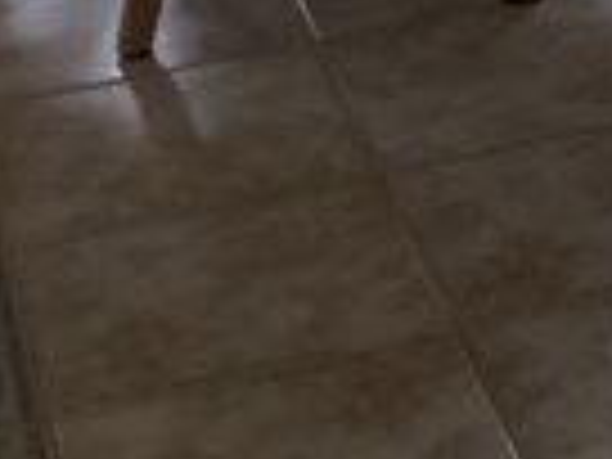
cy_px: -626
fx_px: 3642
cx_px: 945
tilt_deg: -11.4
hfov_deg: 9.3
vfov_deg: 6.8
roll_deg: +3.9
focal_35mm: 206
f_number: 1.8
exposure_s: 1/60
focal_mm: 3.99
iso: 80
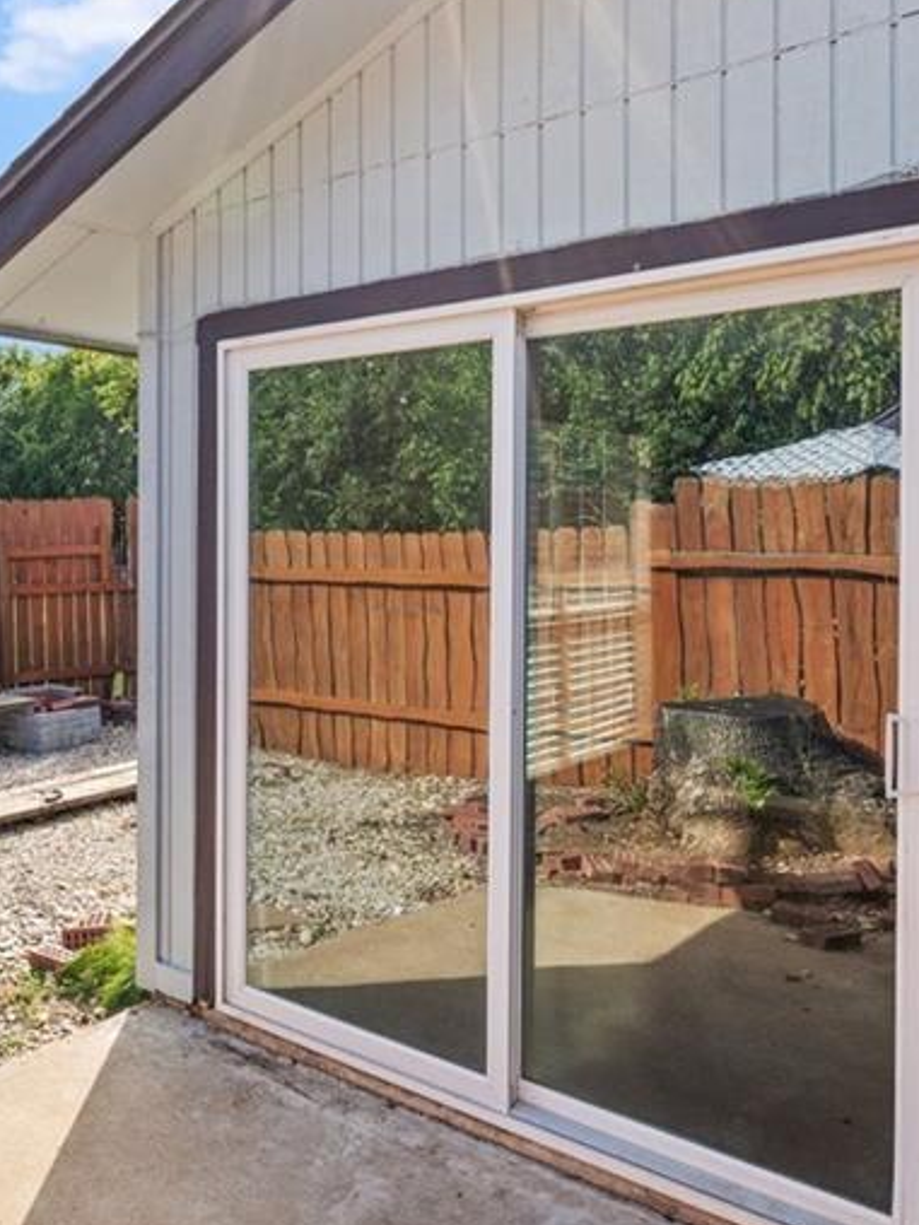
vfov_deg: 58.3
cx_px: 130
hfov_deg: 42.5
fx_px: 1097
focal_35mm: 31
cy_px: 556
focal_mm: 16
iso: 320
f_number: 9
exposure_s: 1/100
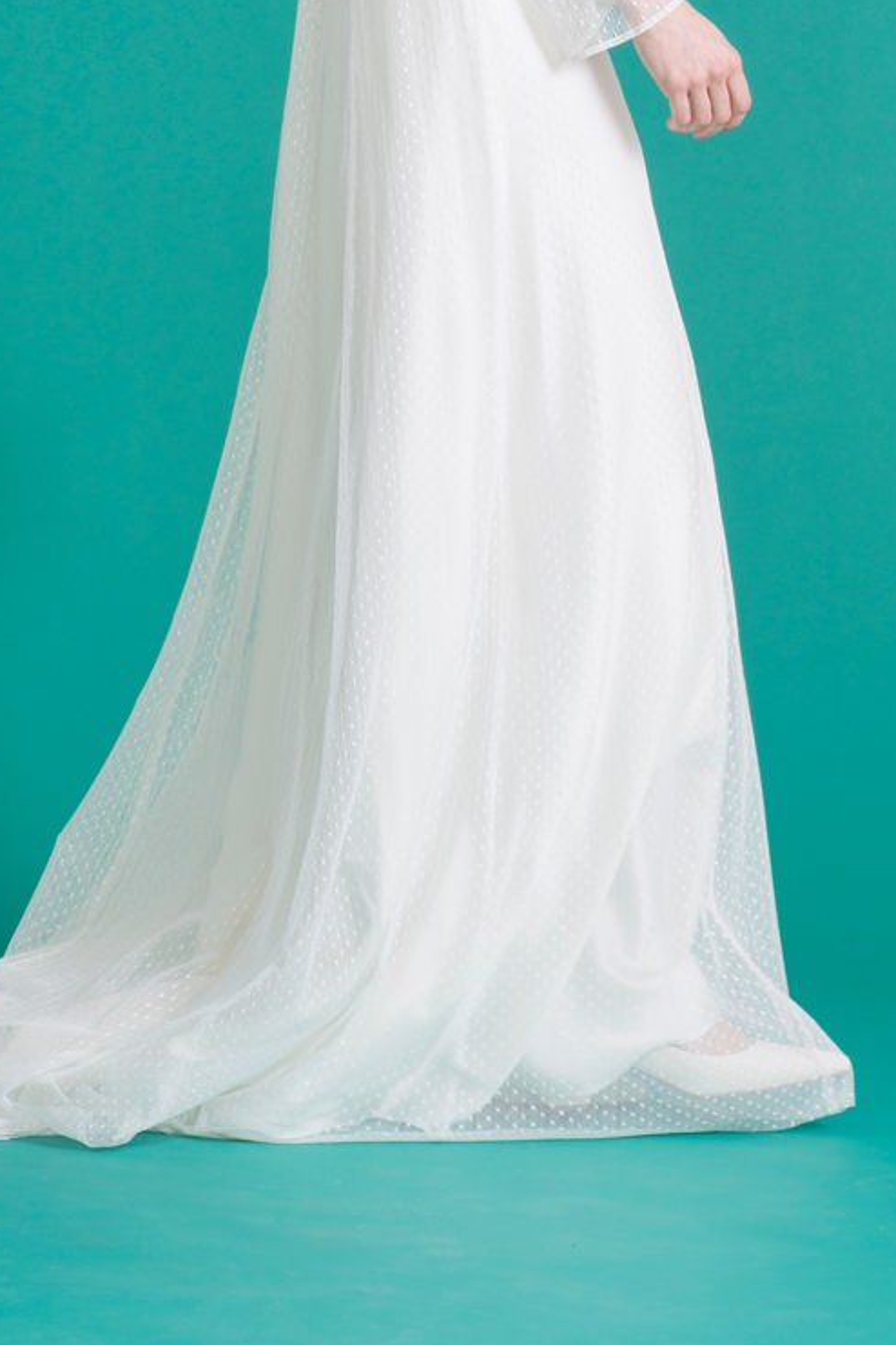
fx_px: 6421
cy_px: 74
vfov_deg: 11.8
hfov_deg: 8.0
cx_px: 417
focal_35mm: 172
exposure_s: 1/125
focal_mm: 85
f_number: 11
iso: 100
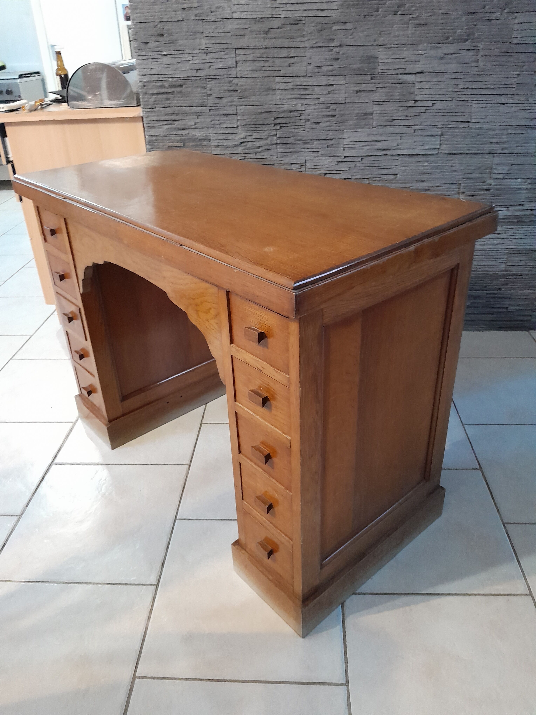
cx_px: 268
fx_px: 537
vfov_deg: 67.3
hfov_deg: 53.1
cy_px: 358
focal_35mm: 26
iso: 800
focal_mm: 3.98
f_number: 1.8
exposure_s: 1/25
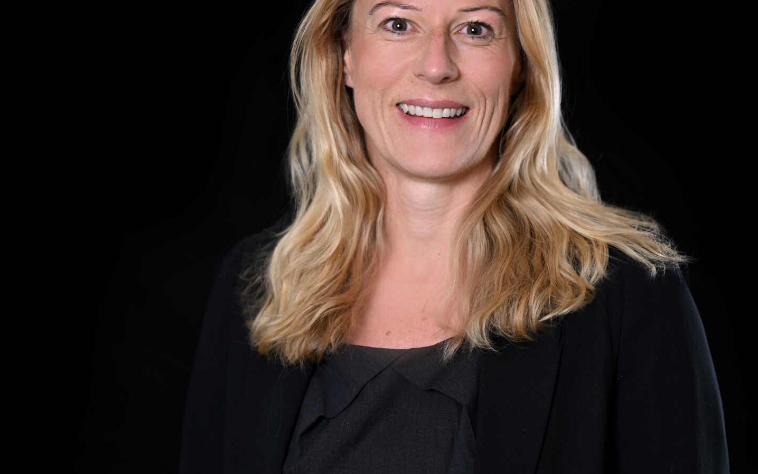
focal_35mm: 101
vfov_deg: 12.9
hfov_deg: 20.6
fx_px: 2087
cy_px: 171
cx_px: 431
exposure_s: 1/125
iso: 100
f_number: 2.8
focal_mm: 79
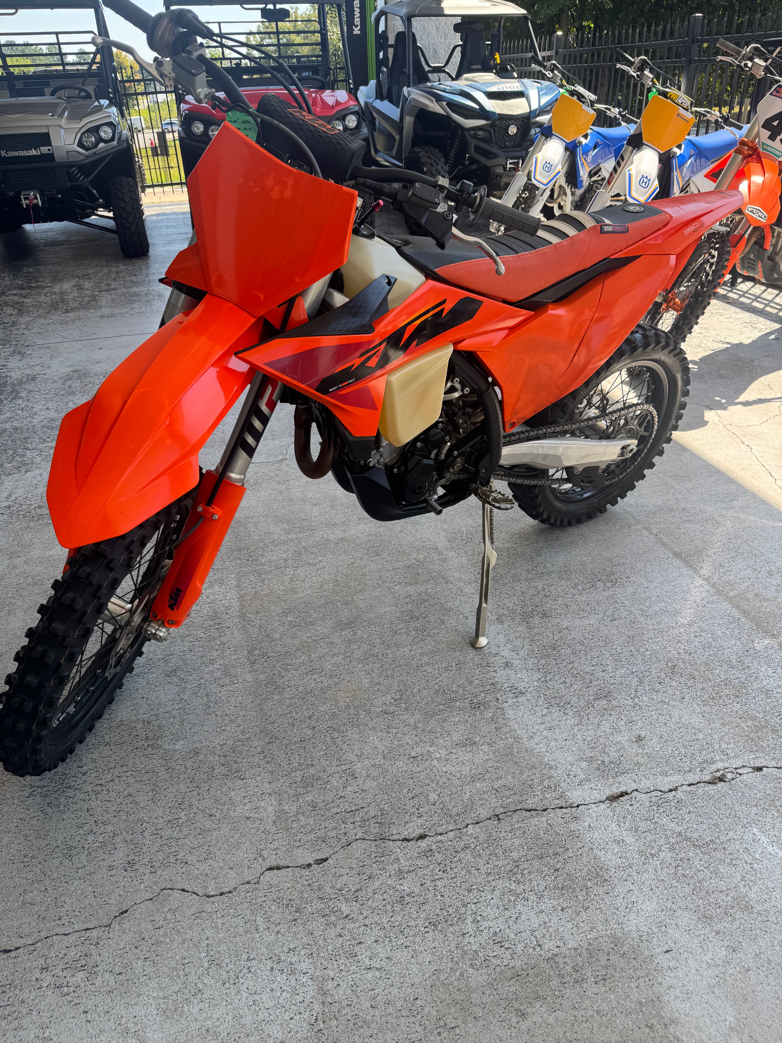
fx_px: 723
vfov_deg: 71.6
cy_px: 522
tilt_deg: -29.7
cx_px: 391
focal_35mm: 24
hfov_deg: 56.8
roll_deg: +3.2
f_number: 1.78
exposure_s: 1/604
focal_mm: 6.76
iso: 80
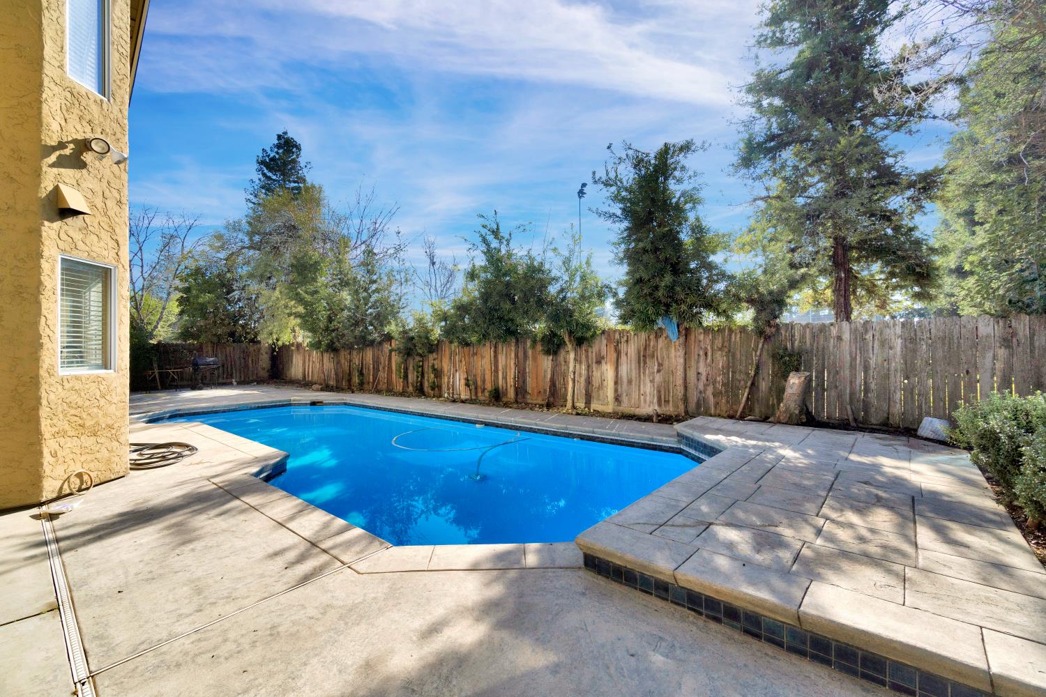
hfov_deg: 100.4
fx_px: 436
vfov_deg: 77.3
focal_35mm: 15
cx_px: 523
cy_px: 348
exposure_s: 1/800
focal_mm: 10
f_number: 9
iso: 400
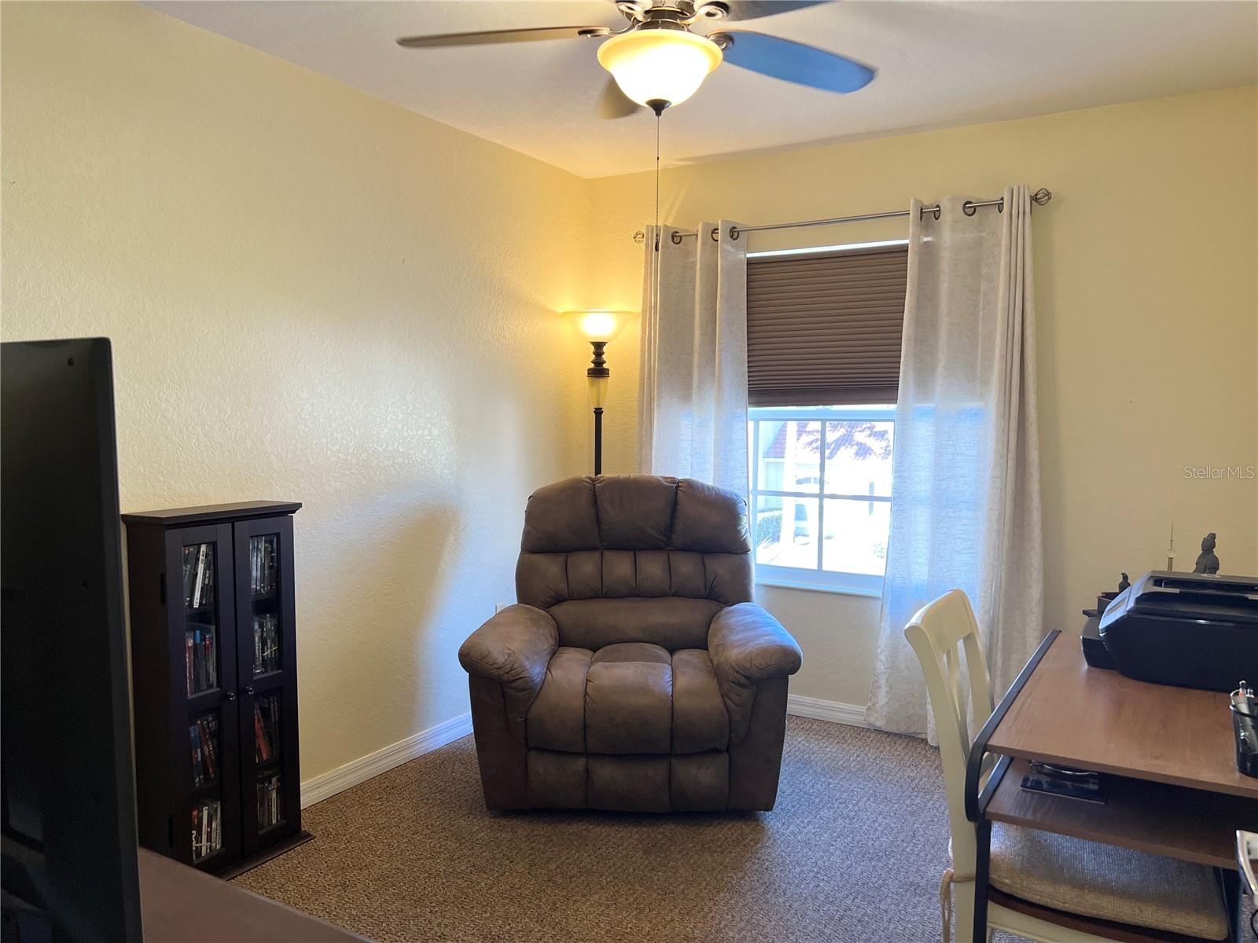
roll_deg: +0.1
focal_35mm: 26
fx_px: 945
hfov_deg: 67.3
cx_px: 629
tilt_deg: -4.6
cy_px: 472
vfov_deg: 53.1
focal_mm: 5.7
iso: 80
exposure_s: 1/120
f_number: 1.5
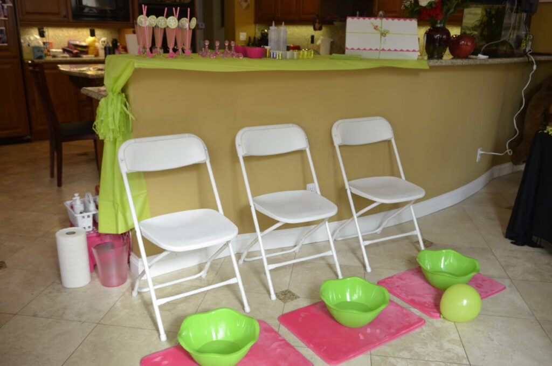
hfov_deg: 62.0
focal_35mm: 30
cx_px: 276
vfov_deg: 43.4
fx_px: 459
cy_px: 183
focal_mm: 20
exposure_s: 1/80
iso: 400
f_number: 4.5
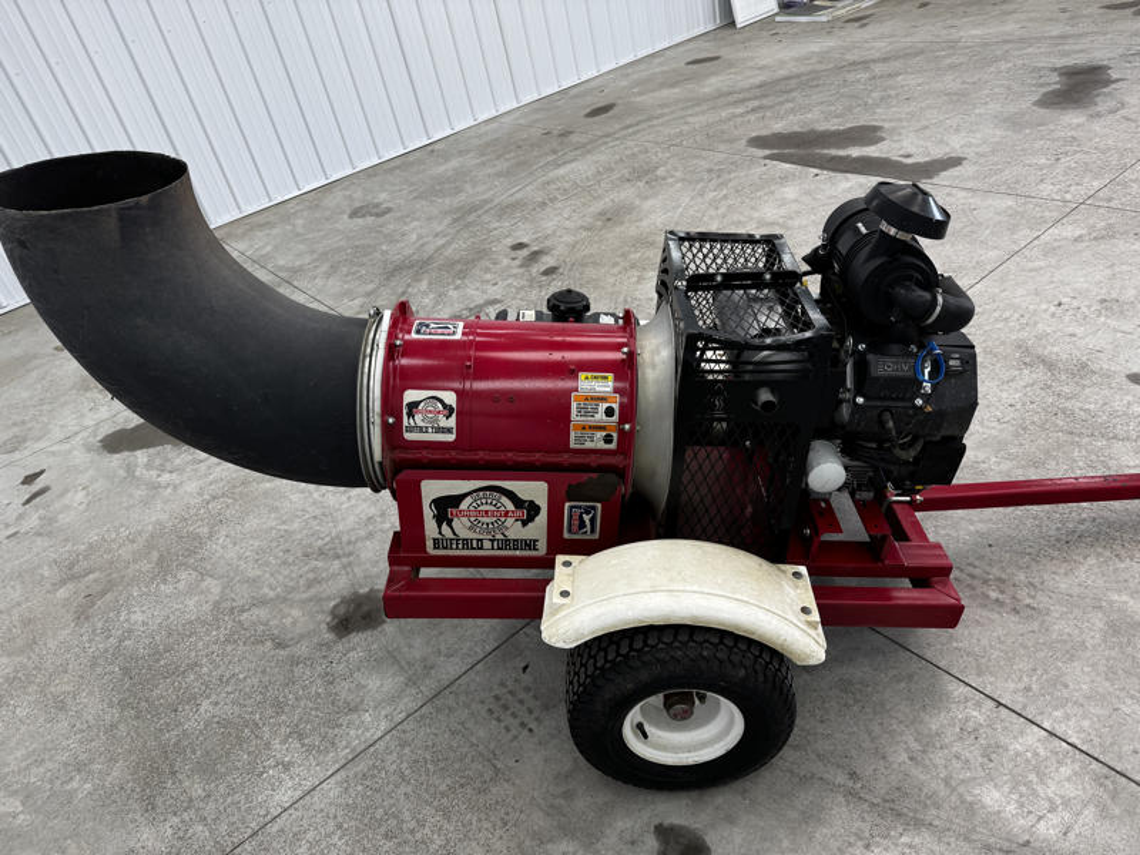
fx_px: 790
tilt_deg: -34.7
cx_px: 570
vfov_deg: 56.8
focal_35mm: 24
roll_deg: +13.4
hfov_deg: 71.6
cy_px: 428
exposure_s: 1/120
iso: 64
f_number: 1.78
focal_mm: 6.76
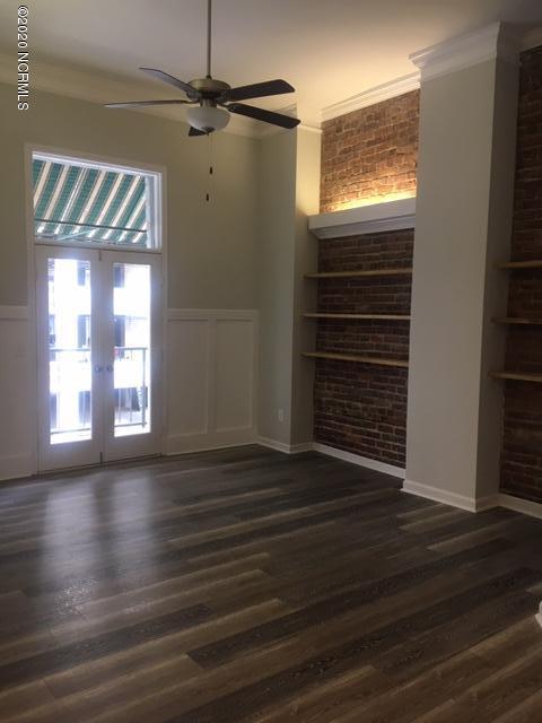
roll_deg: -1.1
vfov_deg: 61.7
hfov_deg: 48.2
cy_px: 362
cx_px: 271
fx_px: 605
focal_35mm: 29
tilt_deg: -3.6
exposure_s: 1/30
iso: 64
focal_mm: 4.15
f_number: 2.2
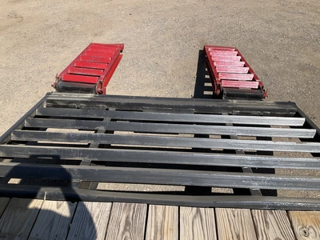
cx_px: 160
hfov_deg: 61.7
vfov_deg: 48.2
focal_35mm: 29
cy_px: 120
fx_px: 268
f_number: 1.8
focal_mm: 3
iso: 25
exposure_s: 1/1626
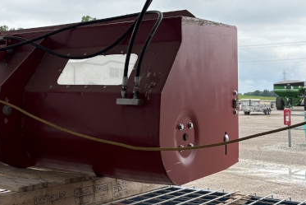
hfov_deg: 32.8
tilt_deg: +2.8
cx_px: 34
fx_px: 493
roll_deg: -2.0
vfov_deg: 23.3
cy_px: 69
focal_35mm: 58
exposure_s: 1/2105
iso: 50
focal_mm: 5.96
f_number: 1.6
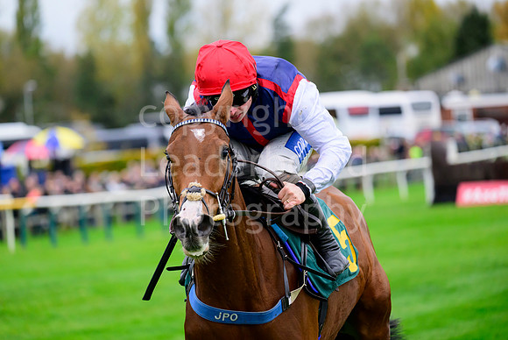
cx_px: 251
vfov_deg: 6.2
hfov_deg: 9.2
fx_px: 3145
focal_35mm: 223
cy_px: 170
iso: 2500
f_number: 5
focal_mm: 220
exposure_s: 1/1250
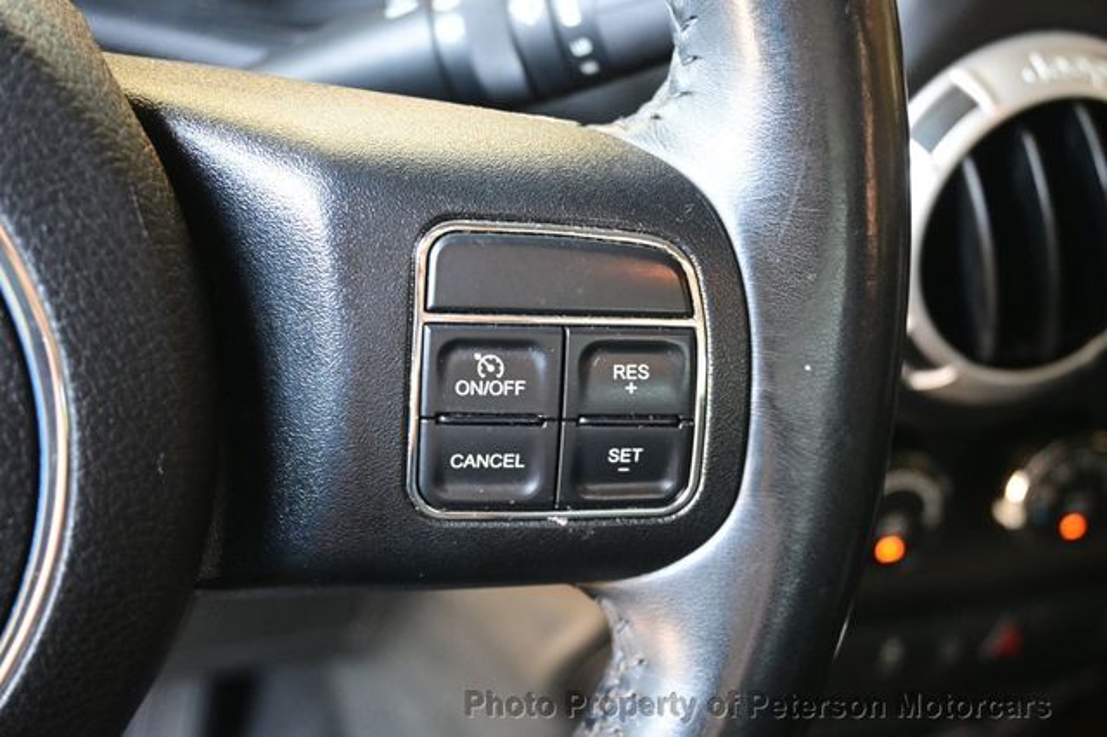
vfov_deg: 29.8
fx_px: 1383
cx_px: 554
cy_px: 368
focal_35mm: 45
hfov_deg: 43.6
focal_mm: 30
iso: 2800
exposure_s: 1/50
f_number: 4.8
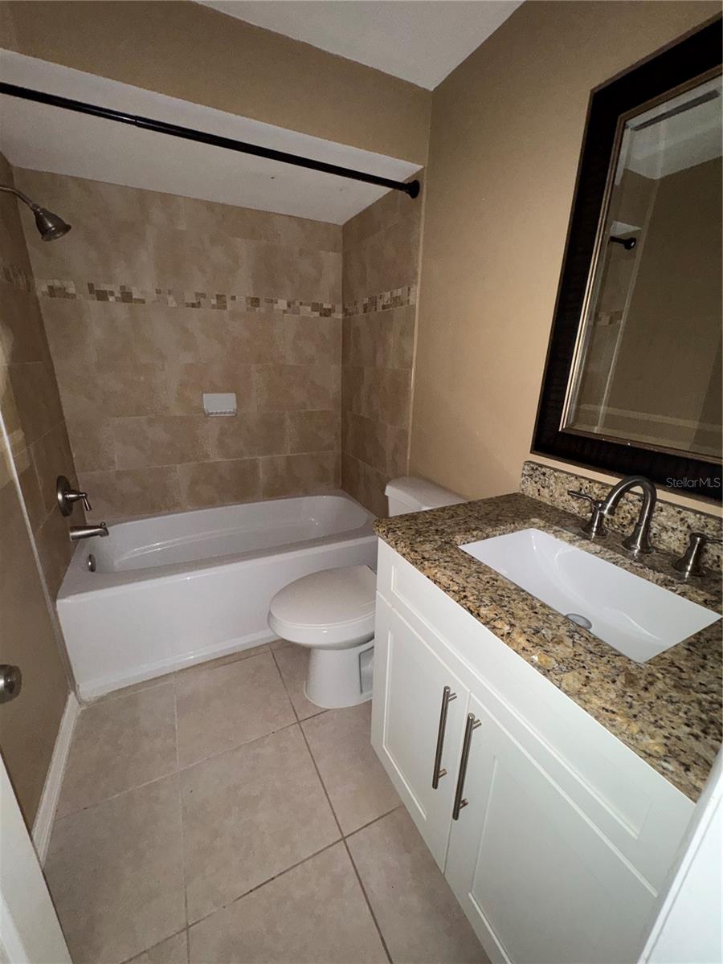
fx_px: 390
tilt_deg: -18.0
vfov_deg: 102.1
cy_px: 482
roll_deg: -0.9
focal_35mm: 14
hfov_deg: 85.7
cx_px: 362
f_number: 2.2
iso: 160
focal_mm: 2.22
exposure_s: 1/30
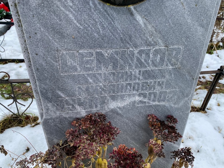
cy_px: 84
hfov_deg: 67.3
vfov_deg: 53.1
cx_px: 112
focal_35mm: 26
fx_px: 168
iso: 125
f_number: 1.8
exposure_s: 1/109
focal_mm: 4.25
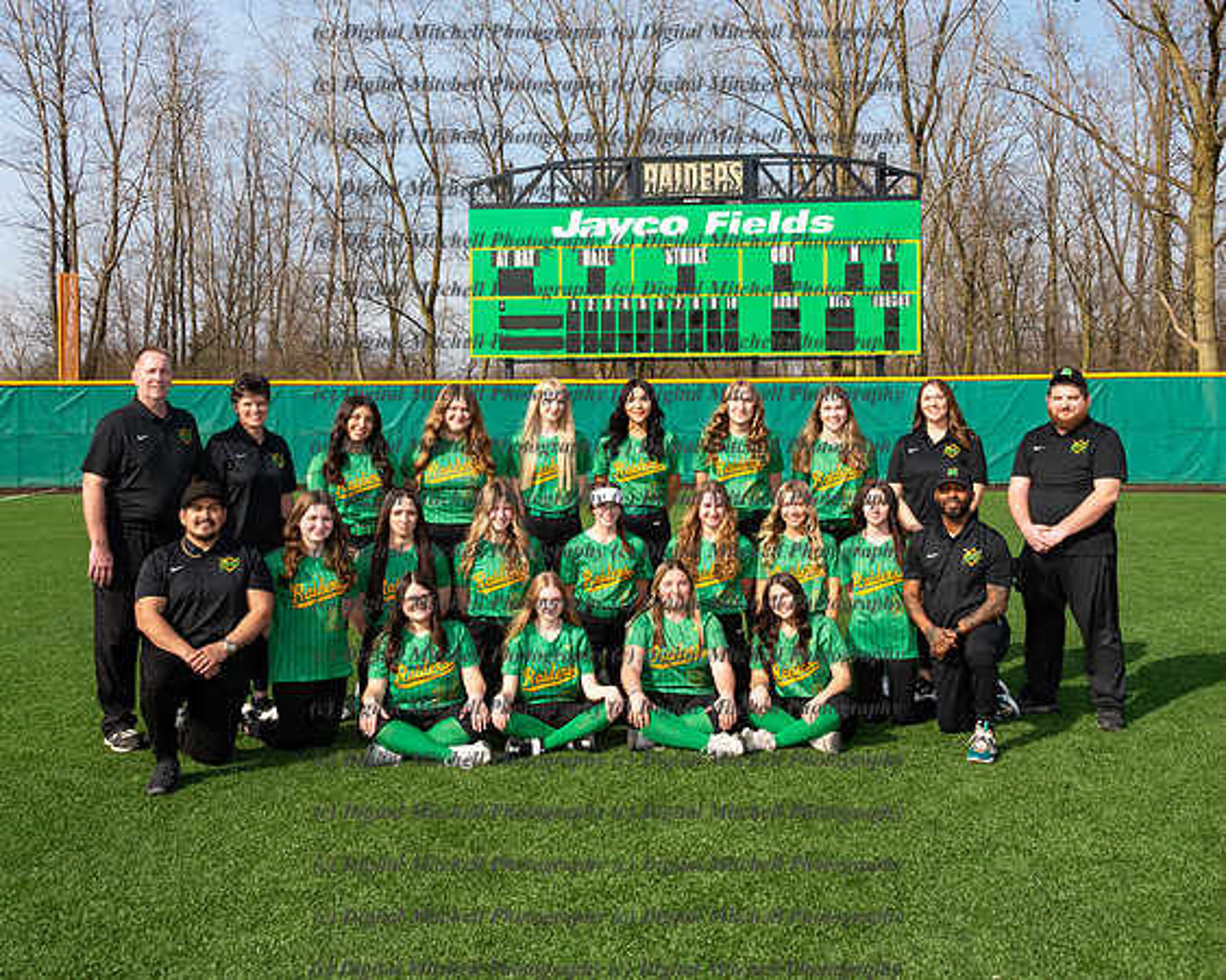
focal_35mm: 39
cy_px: 450
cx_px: 637
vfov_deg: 38.2
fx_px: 1414
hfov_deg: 46.9
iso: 160
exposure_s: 1/160
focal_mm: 32
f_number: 10
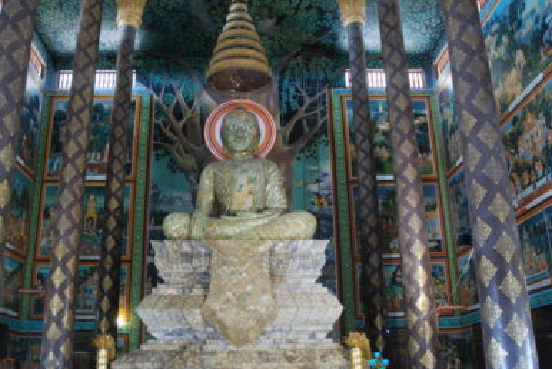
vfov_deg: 37.9
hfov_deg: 54.1
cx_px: 232
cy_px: 188
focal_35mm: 35
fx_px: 537
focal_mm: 18
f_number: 3.5
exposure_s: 1/20
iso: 1000
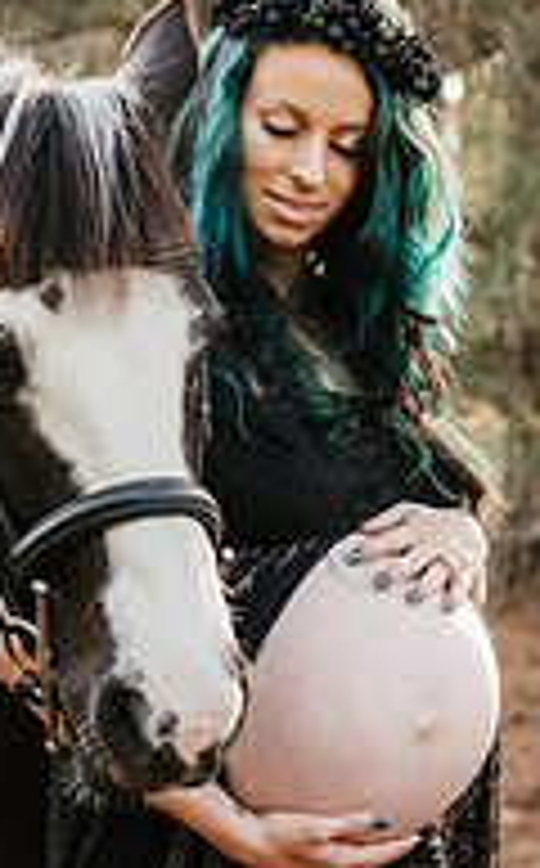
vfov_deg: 17.5
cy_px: 283
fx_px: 2813
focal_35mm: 119
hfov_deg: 11.0
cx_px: 212
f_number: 2.8
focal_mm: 50
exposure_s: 1/100
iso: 100
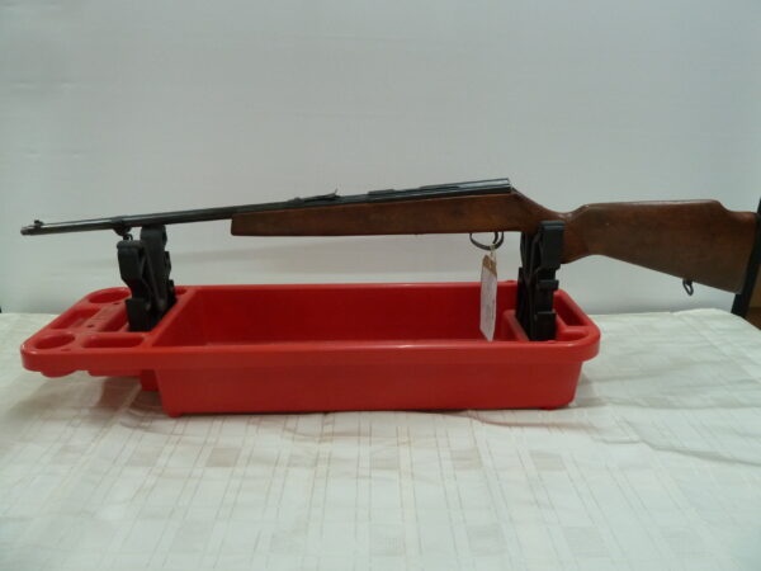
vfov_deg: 54.9
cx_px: 380
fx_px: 550
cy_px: 286
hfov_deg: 69.4
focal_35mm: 25
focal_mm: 4.1
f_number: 3.3
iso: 250
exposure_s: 1/30
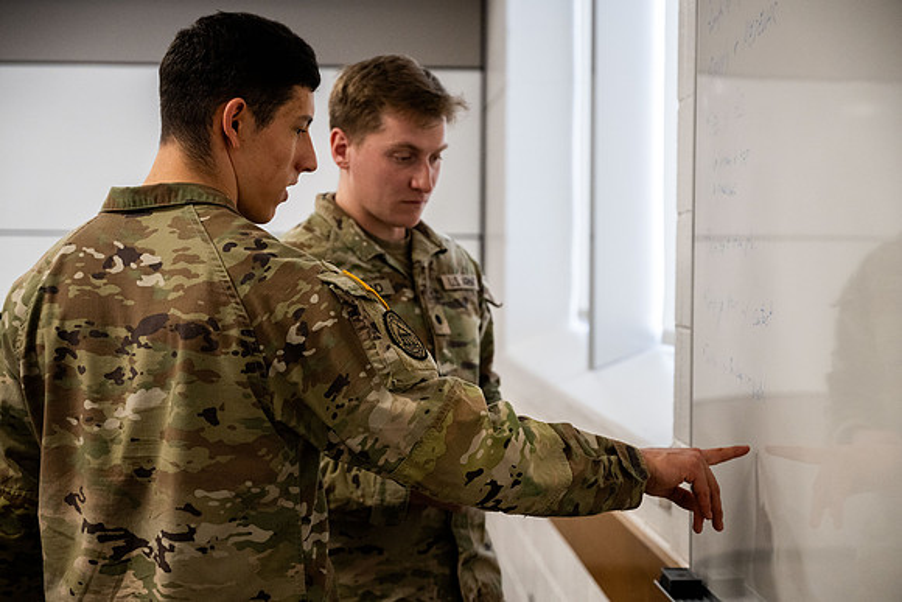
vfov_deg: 19.1
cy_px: 301
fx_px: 1786
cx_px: 451
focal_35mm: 71
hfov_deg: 28.3
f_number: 4
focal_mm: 70
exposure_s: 1/400
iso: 2500
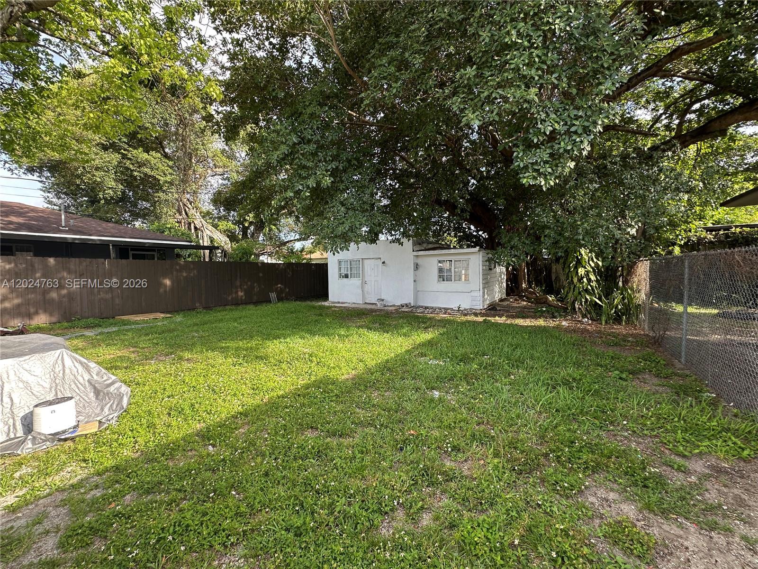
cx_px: 379
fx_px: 307
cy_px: 284
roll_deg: +0.4
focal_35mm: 14
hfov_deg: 102.1
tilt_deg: -2.7
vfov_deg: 85.7
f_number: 2.2
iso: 40
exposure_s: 1/175
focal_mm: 2.22
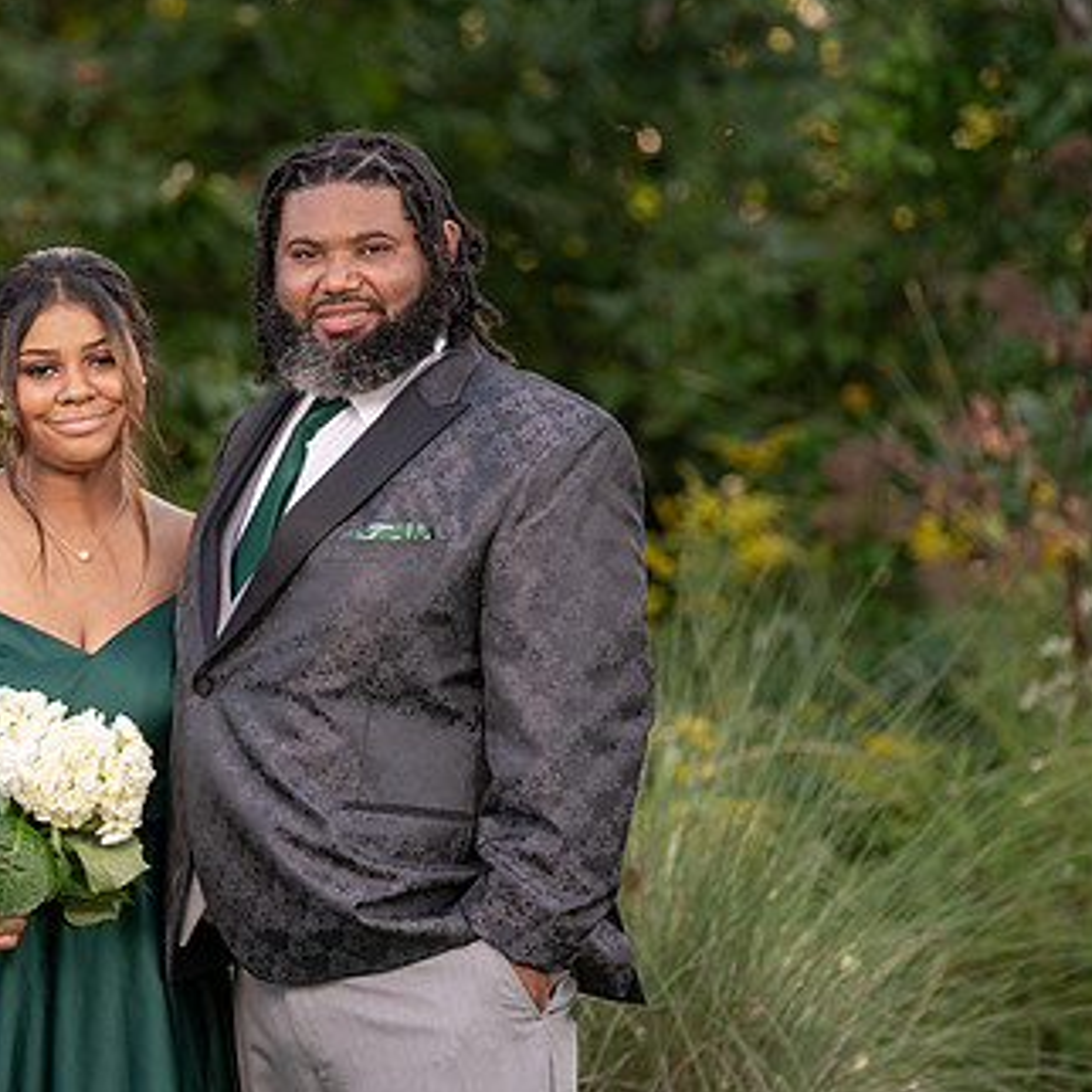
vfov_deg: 5.4
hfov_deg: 5.4
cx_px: 271
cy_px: 482
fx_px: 11671
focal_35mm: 327
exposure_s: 1/200
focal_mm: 198
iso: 100
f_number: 4
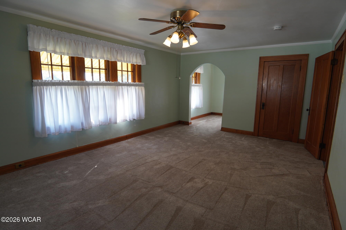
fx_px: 173
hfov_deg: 90.0
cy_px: 115
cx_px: 173
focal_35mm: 18
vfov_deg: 67.4
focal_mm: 12
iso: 160
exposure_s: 1/60
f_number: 4
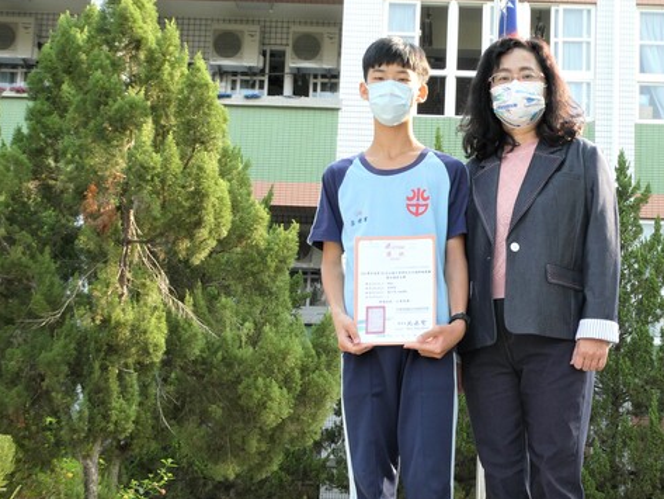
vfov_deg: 19.8
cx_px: 421
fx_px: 1420
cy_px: 335
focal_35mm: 74
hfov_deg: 26.2
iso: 100
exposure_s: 1/80
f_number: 4.1
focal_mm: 9
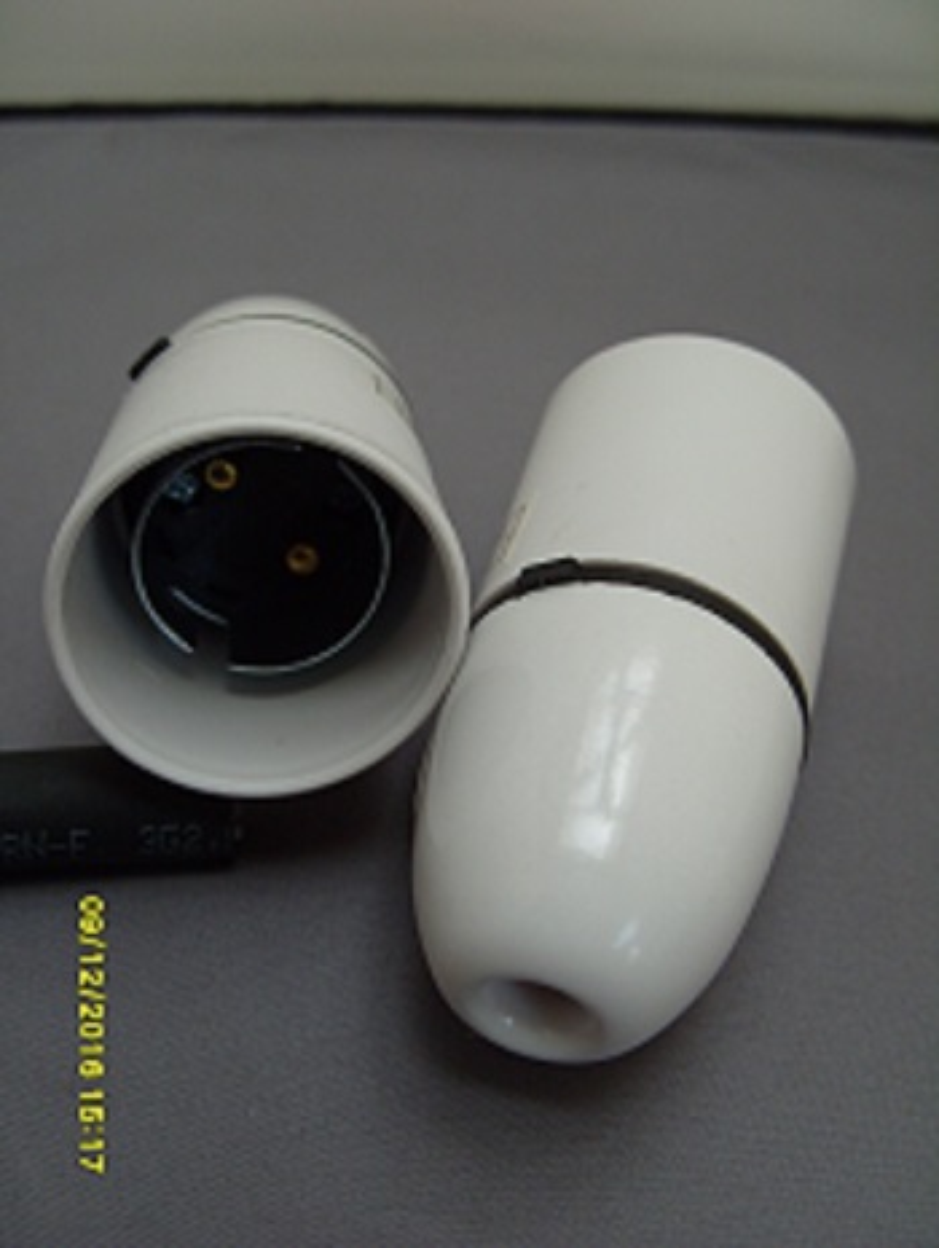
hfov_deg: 40.8
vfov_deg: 52.6
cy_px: 624
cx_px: 470
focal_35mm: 35
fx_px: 1263
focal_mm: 7.8
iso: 160
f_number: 2.8
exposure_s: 1/45
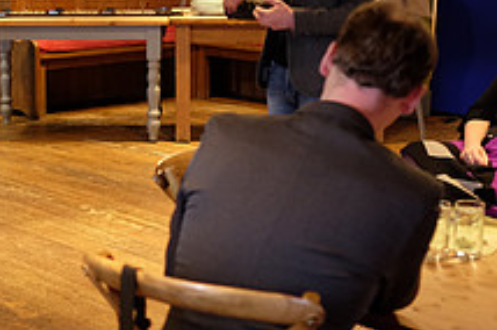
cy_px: 131
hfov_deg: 20.8
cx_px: 0
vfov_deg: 14.3
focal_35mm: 95
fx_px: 1310
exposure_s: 1/60
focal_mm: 23
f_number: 1.8
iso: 1600
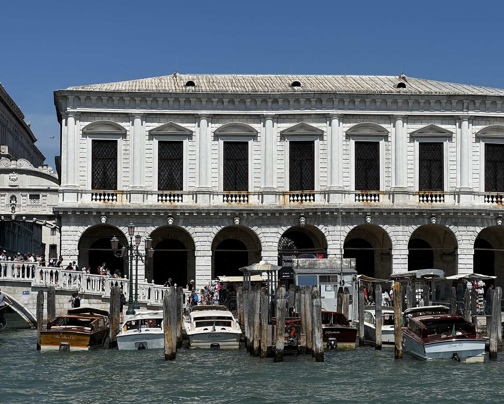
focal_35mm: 86
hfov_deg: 22.2
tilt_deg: +5.1
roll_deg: +0.7
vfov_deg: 17.9
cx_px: 285
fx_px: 1283
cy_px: 210
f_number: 2.8
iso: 32
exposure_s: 1/1292
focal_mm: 9
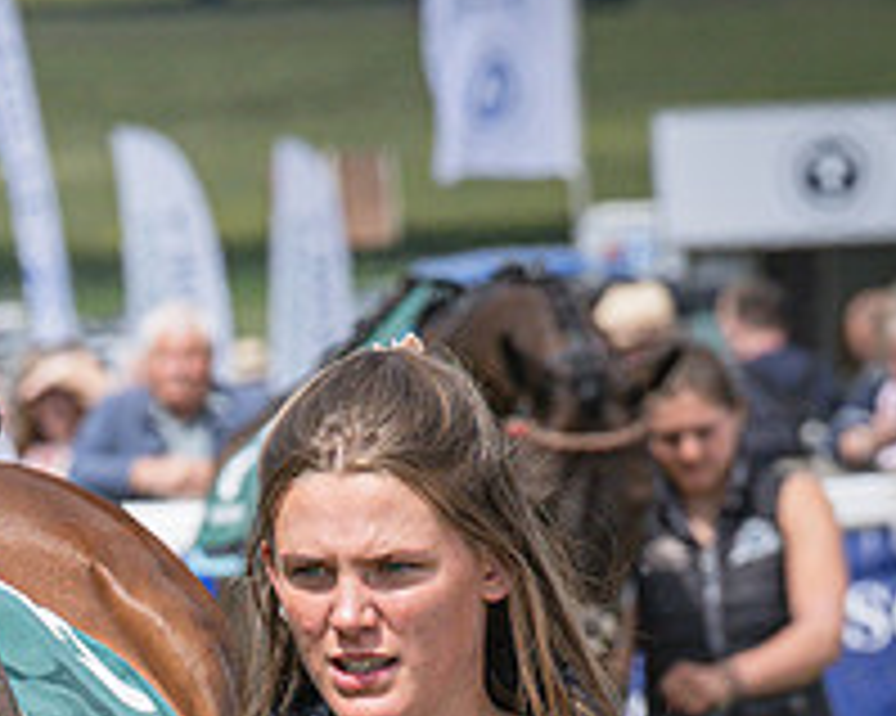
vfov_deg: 2.8
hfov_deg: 3.5
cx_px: -394
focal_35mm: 557
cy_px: 991
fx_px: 14763
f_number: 5
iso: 400
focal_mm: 102
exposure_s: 1/3200
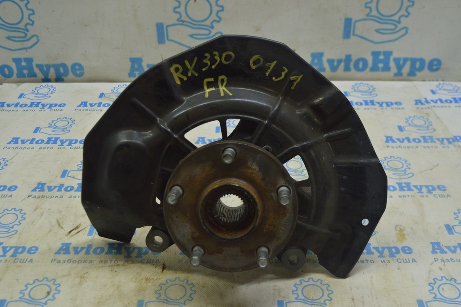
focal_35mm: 42
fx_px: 537
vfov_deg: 31.8
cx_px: 230
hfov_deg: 46.4
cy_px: 154
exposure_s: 1/40
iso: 400
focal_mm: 28
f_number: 5.6
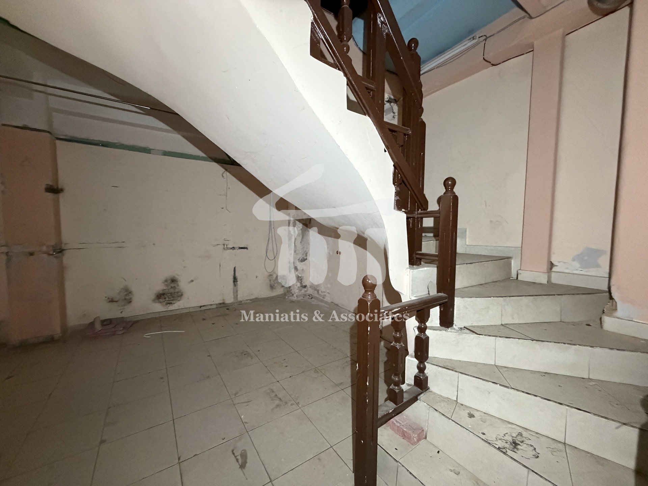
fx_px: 262
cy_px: 243
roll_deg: -0.3
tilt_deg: -2.7
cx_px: 324
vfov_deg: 85.7
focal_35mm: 14
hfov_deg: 102.1
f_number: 2.2
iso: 1000
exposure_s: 1/60
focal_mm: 2.22
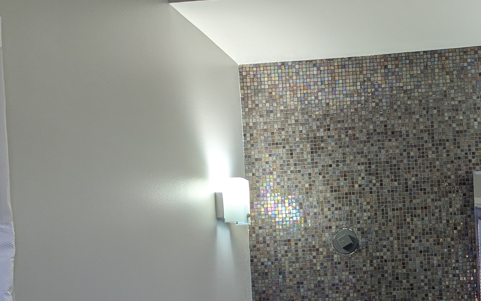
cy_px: 327
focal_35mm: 53
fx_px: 695
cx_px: 495
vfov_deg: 23.0
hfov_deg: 34.3
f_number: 1.85
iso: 47
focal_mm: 6.81
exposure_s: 1/56.9
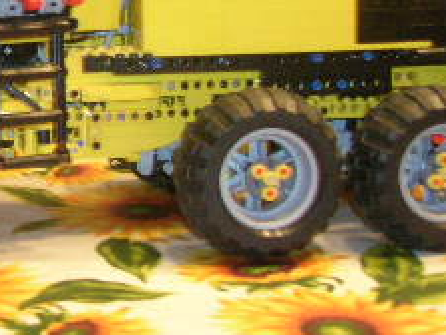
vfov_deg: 15.1
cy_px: 26
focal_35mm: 97
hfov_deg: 19.2
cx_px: -82
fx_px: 1250
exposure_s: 1/3.6
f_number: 2.9
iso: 200
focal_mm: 5.7
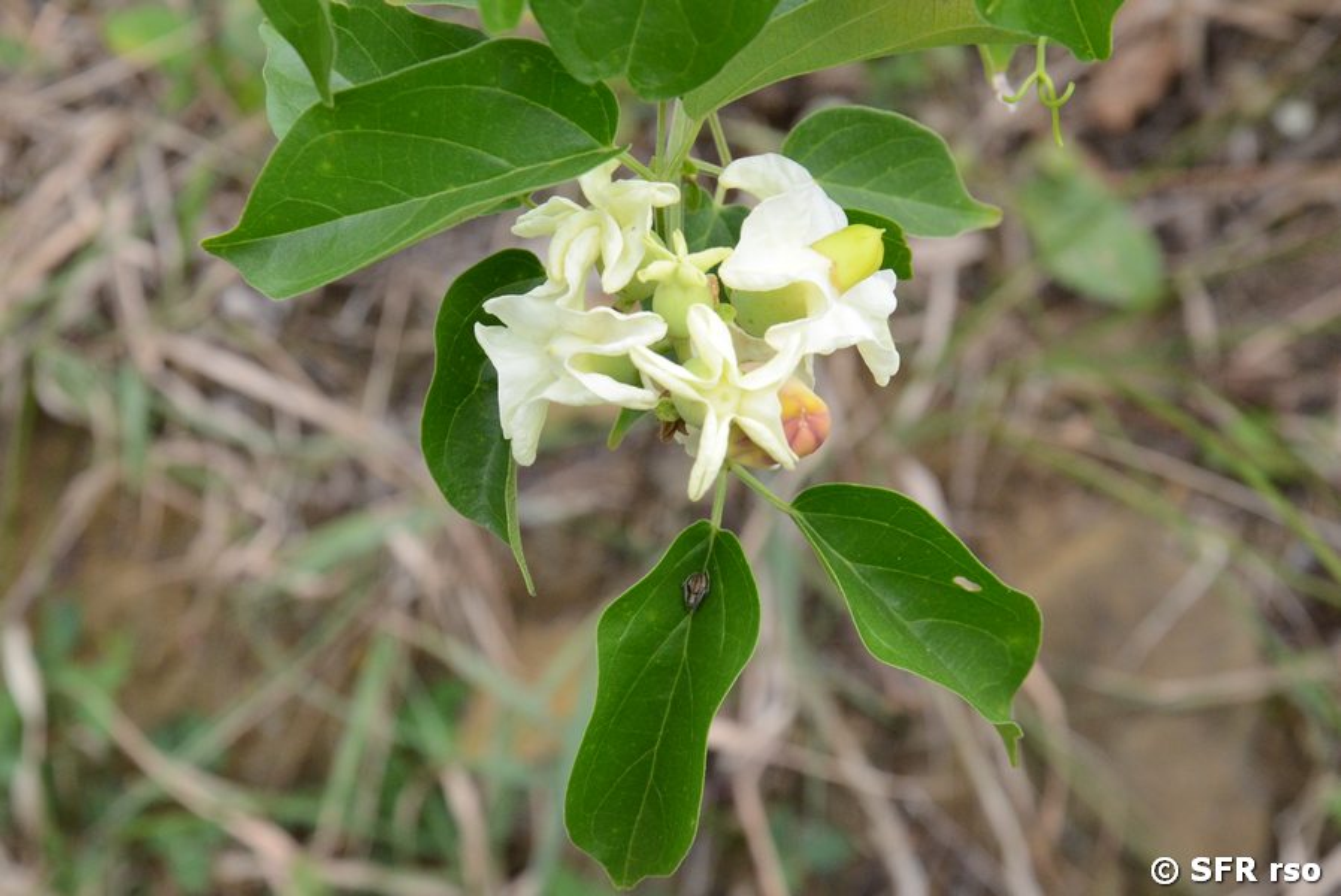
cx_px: 670
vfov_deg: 19.0
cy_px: 448
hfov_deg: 28.1
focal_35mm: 72
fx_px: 2684
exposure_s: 1/320
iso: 1000
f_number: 9
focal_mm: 48
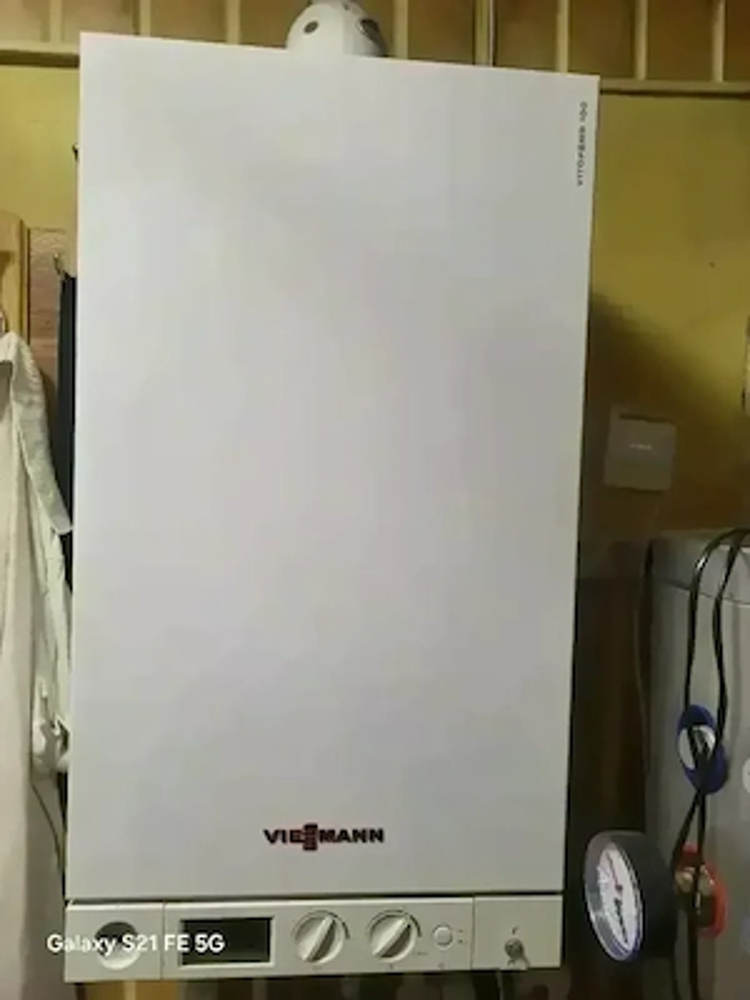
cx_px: 375
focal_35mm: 26
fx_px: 751
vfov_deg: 67.3
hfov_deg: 53.1
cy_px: 500
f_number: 1.8
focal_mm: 5.4
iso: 200
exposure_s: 1/50.3
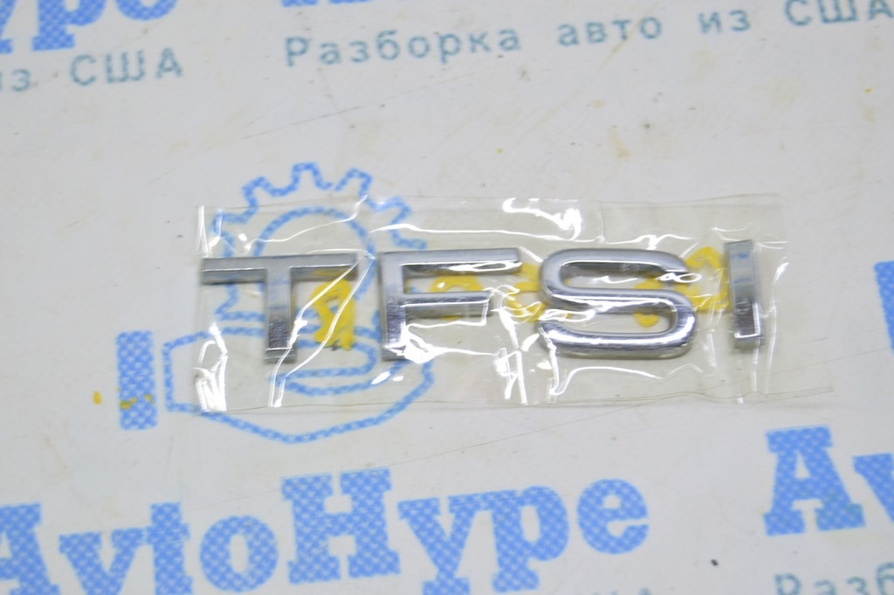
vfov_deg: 16.5
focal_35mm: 82
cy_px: 298
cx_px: 447
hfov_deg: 24.6
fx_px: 2047
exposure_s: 1/20
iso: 400
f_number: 5.6
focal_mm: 55
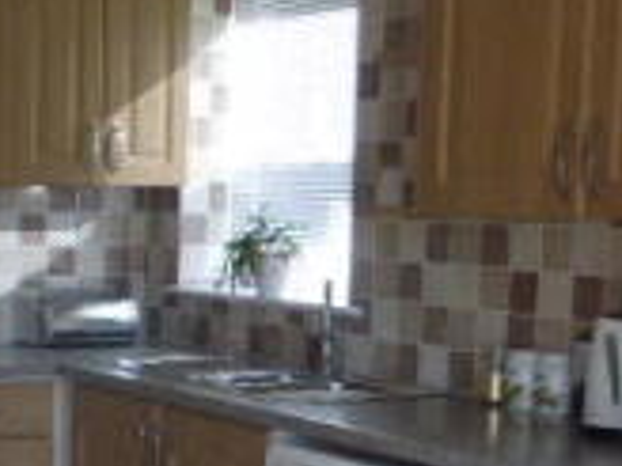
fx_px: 1599
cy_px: 445
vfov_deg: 16.3
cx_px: -25
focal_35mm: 89
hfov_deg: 21.1
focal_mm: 4.3
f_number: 3.3
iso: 200
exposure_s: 1/60
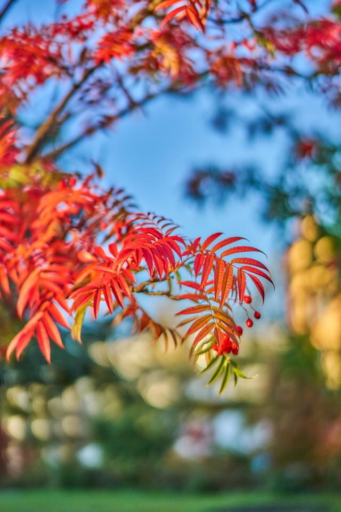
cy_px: 256
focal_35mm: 50
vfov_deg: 39.6
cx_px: 170
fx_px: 710
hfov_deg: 27.0
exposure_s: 1/4000
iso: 100
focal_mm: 50
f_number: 1.2
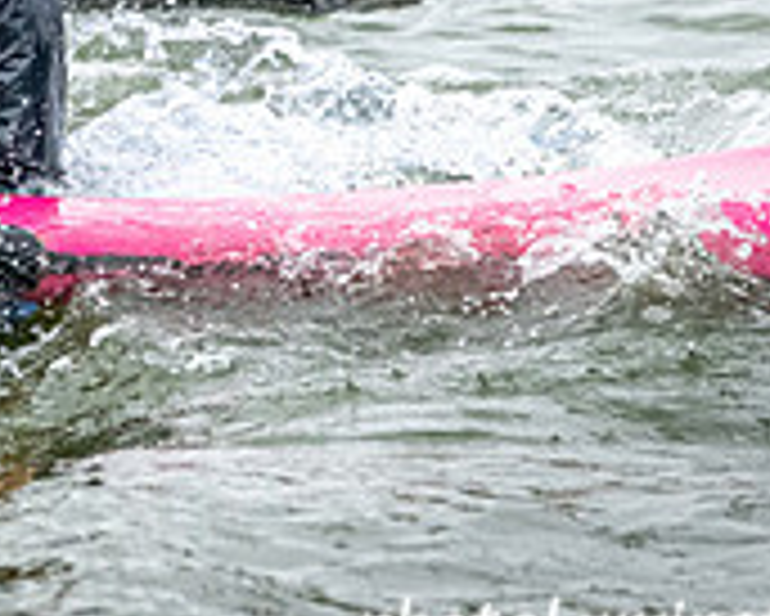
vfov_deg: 0.9
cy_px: 75
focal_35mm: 1657
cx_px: -401
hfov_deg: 1.2
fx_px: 37783
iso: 3200
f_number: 6.3
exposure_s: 1/2500
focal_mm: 400
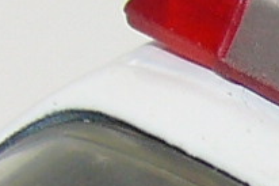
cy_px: 238
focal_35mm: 833
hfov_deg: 2.5
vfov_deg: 1.6
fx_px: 6450
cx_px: 417
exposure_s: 1/30
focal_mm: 13.6
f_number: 4
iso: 100
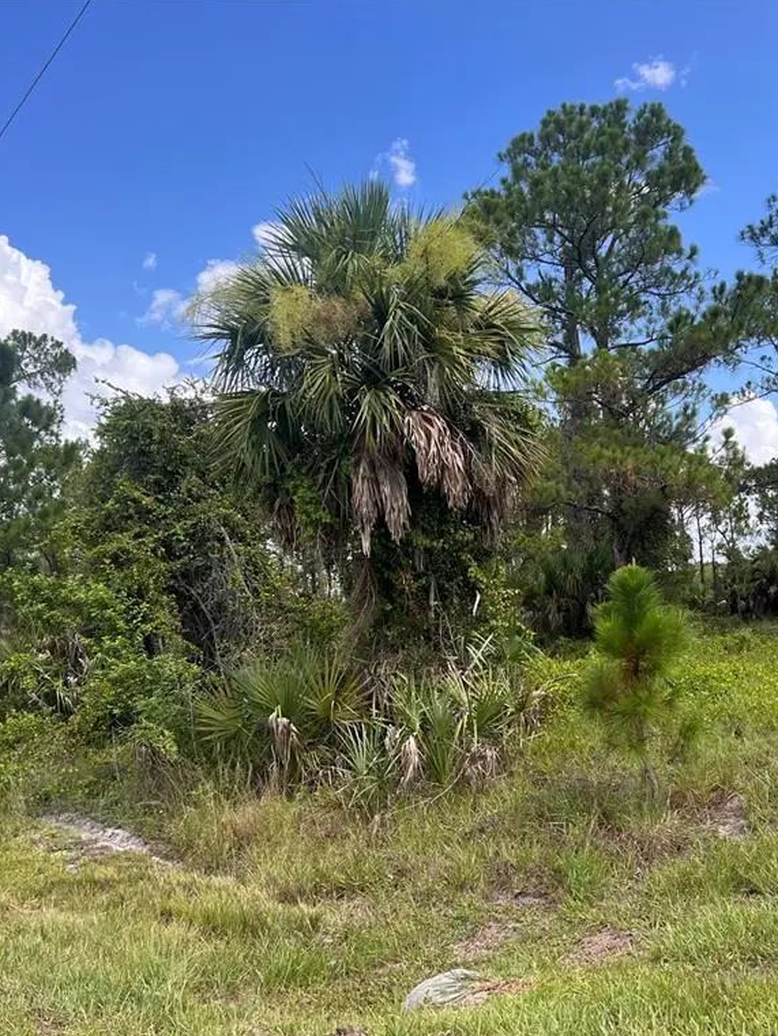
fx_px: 1049
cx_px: 466
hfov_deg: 40.5
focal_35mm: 35
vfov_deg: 52.6
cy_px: 519
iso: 50
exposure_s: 1/2123
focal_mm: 5.7
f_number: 1.5
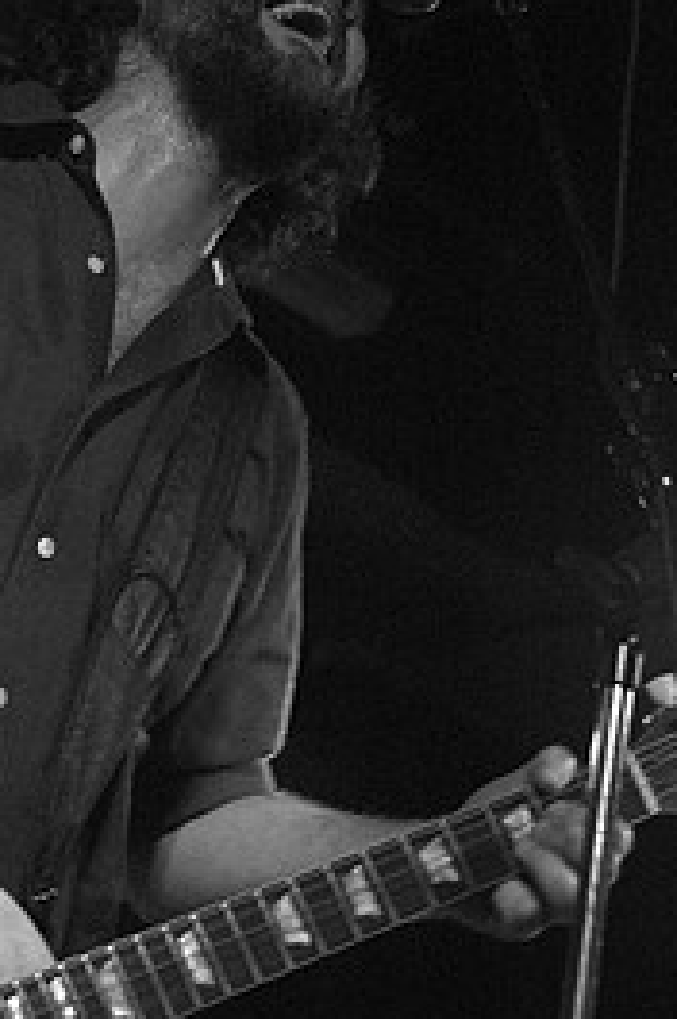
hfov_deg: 13.4
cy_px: 519
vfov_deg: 20.0
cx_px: 263
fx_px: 2885
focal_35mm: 102
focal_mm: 40
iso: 1600
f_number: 2.8
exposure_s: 1/50
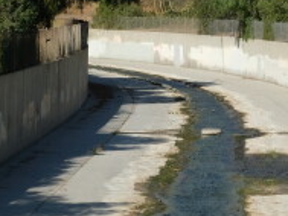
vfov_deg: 7.0
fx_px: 1773
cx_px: 233
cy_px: 50
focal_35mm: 213
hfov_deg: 9.3
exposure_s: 1/1000
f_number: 11
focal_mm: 35
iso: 800
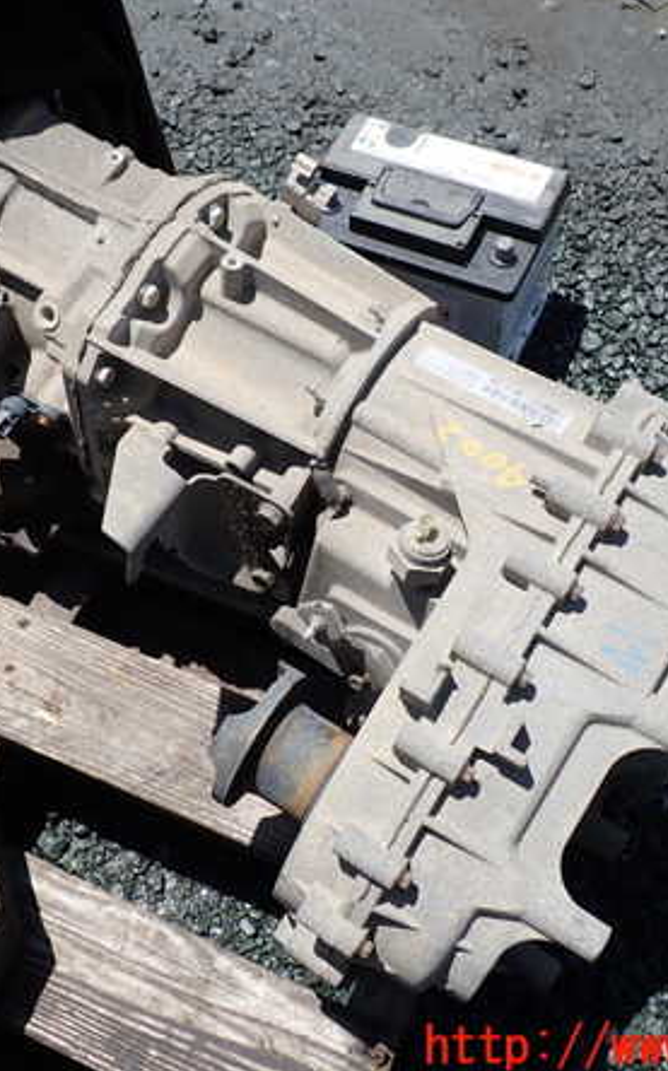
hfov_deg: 29.7
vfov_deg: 46.2
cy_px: 536
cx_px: 246
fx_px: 1254
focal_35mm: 43
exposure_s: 1/1000
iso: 100
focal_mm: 5.4
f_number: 3.2
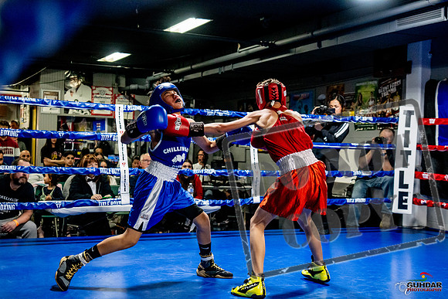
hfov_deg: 38.2
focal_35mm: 52
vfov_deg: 26.0
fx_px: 647
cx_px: 224
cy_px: 150
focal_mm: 35
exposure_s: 1/800
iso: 5000
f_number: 2.8
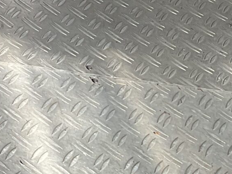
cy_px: -117
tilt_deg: -34.1
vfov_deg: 10.8
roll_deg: -14.9
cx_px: -258
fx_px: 871
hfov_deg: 12.9
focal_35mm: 130
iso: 16
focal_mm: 3
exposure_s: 1/372
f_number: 1.8
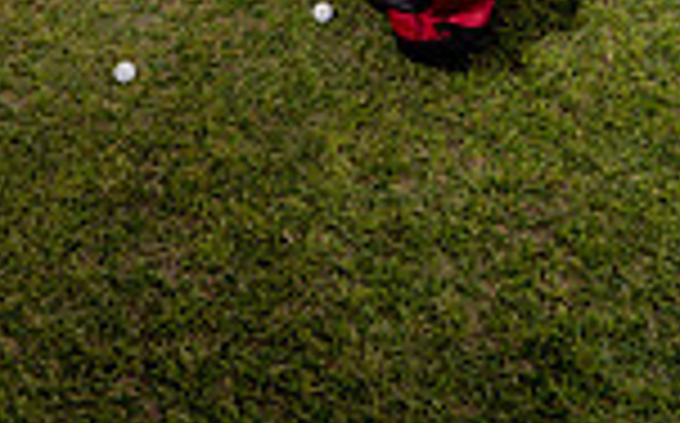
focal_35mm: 73
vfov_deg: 13.9
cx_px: 342
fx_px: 1351
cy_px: -518
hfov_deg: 28.2
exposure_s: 1/250
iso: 100
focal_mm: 24
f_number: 7.1
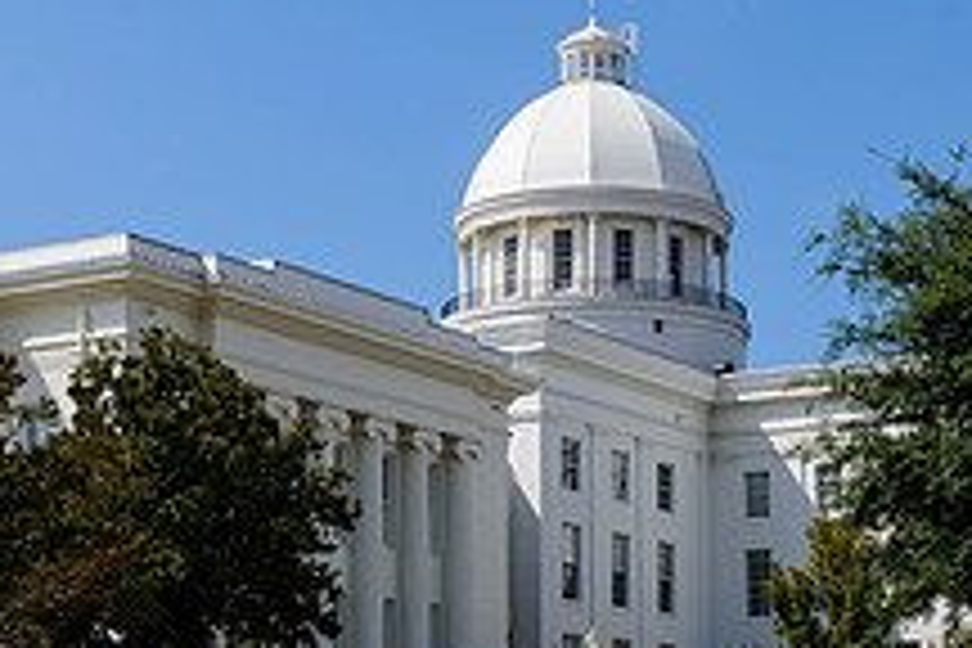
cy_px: 502
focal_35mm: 86
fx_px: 2322
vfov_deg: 15.8
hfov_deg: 23.4
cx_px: 729
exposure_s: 1/400
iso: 100
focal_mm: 32
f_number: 8
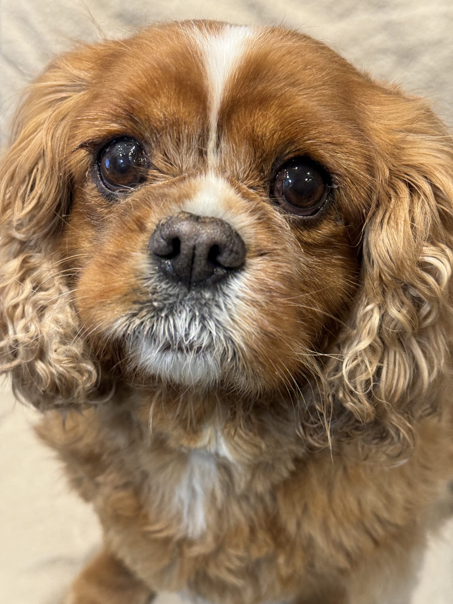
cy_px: 302
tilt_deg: -45.6
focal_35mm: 48
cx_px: 226
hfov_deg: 30.3
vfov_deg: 39.7
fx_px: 838
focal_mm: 6.86
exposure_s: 1/33
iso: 250
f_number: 1.78
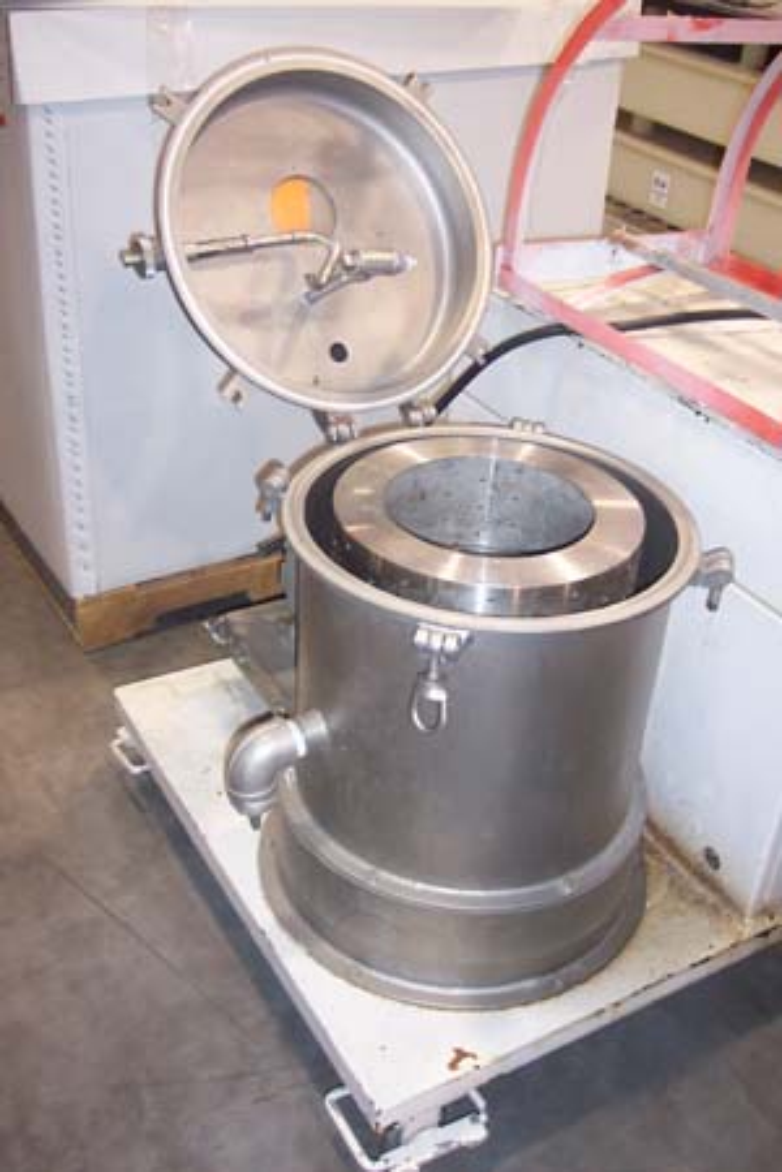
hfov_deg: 35.1
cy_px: 586
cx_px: 391
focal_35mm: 38
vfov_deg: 50.7
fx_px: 1238
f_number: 2.8
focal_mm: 8
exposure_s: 1/30
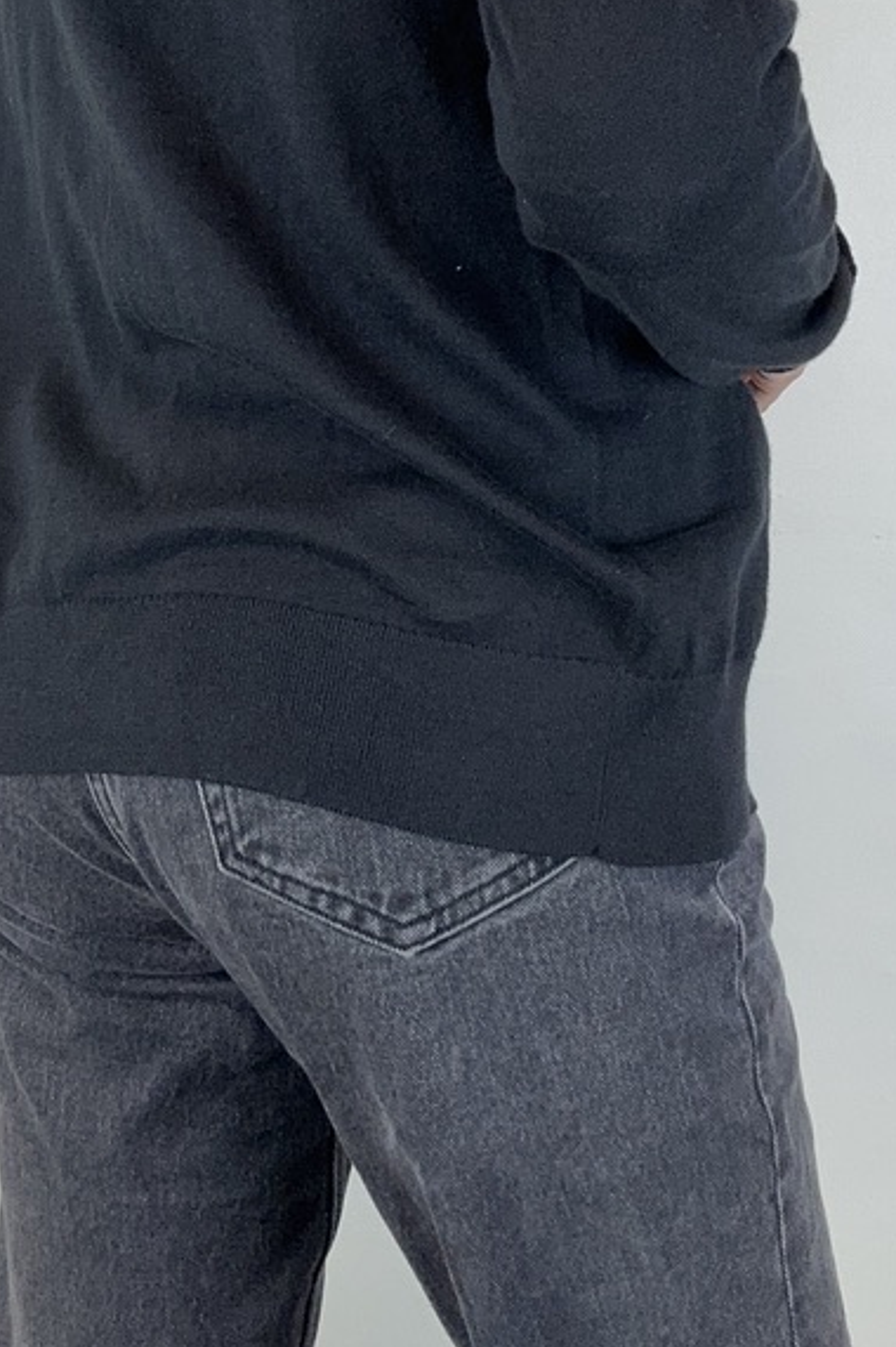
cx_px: 325
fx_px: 2093
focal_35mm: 56
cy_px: 252
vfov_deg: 34.5
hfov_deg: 24.1
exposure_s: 1/100
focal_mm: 2.69
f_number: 1.9
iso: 32
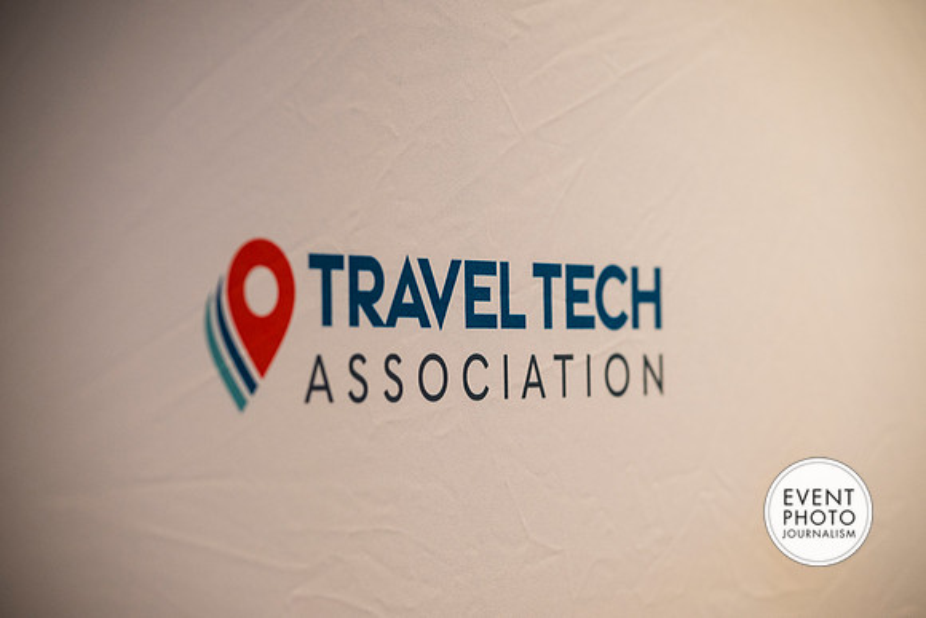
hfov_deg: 18.6
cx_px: 463
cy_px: 309
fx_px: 2830
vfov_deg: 12.5
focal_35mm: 110
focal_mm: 110
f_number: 3.2
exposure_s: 1/200
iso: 800
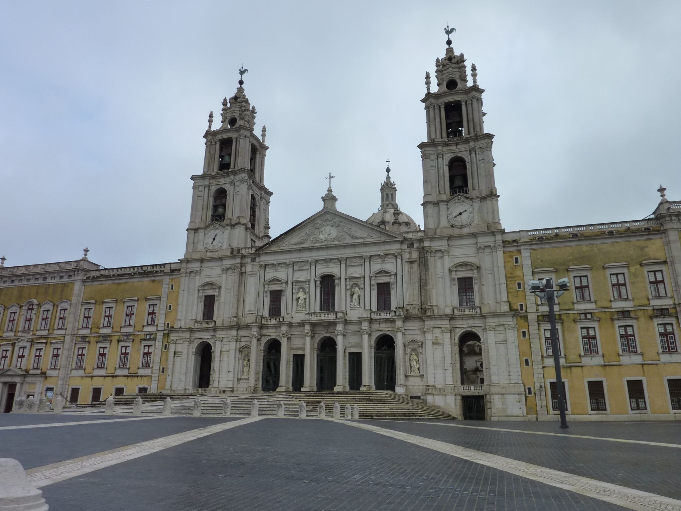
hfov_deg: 69.4
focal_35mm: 25
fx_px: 492
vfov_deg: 54.9
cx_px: 340
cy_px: 256
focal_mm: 4.1
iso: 125
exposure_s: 1/500
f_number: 4
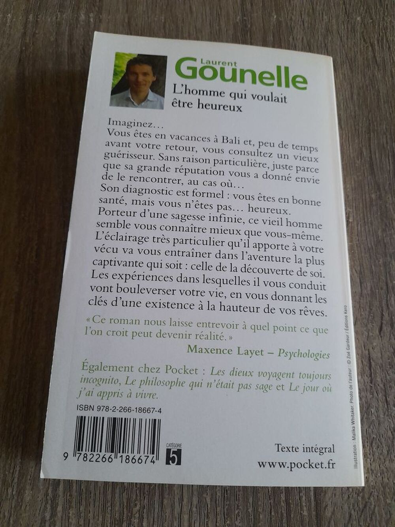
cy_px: 264
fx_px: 380
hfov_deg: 54.9
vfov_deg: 69.4
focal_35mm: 25
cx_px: 198
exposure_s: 1/50
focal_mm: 4.6
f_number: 2
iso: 320
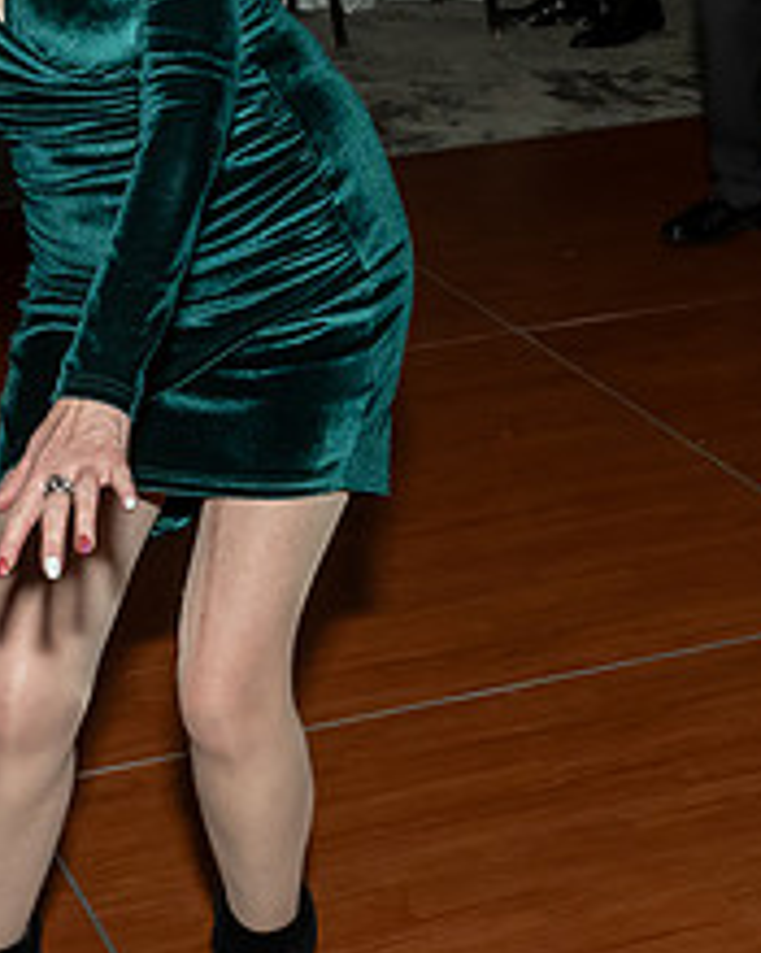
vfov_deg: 21.0
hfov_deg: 17.0
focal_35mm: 90
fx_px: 2536
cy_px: 184
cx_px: 222
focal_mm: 18
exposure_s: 1/250
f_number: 8
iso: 1000
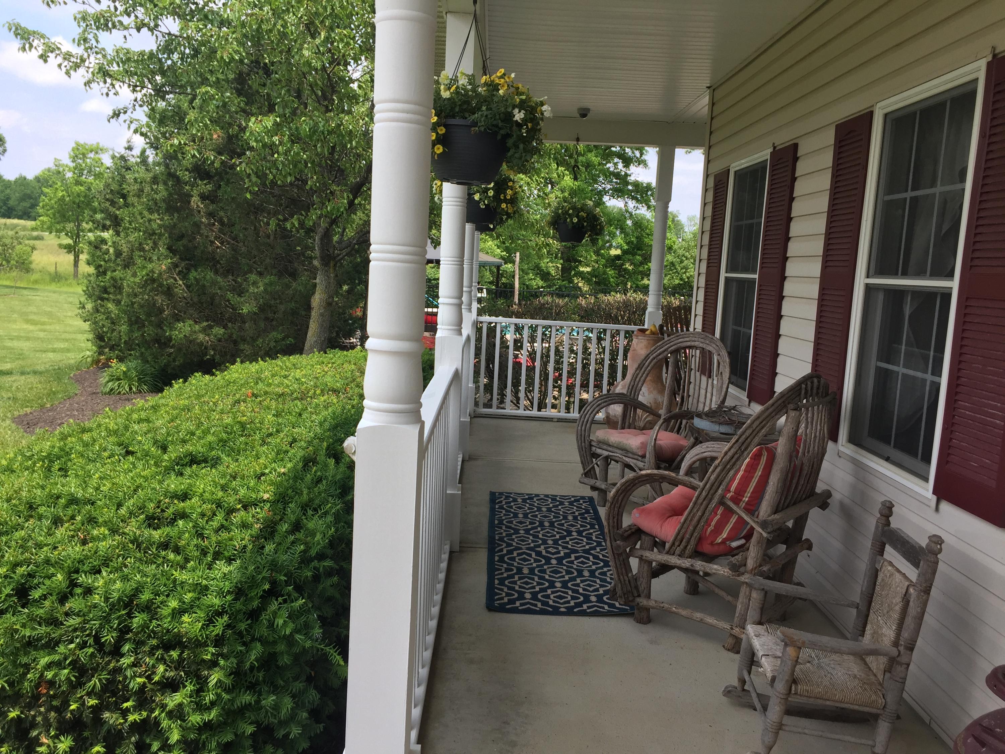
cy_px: 377
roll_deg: -2.9
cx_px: 502
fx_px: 842
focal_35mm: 29
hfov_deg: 61.7
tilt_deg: -7.7
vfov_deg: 48.2
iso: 32
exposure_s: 1/842
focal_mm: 4.15
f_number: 2.2
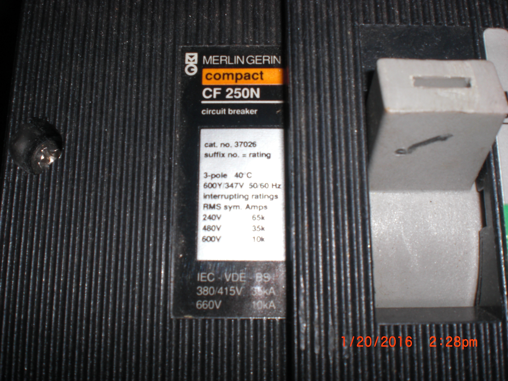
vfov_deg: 37.7
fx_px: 558
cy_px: 190
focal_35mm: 38
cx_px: 254
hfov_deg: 49.0
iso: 64
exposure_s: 1/60
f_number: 5.6
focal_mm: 6.3
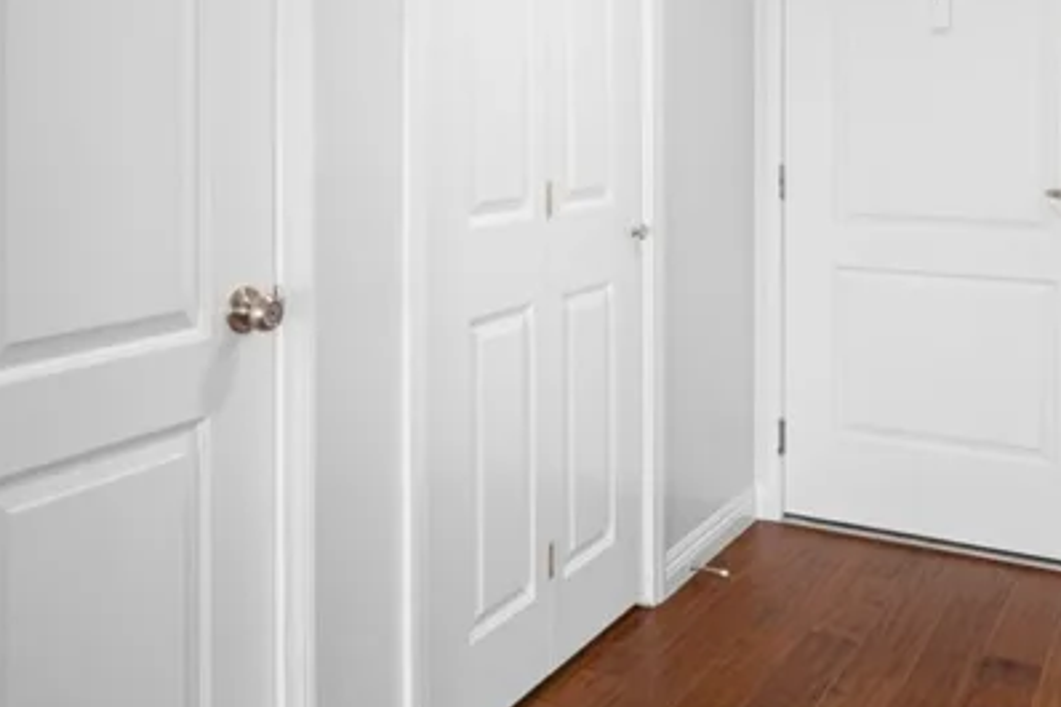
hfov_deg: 49.5
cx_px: 560
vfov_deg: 32.8
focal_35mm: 39
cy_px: 101
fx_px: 1151
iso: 125
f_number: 8
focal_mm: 18.5
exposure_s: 1.6
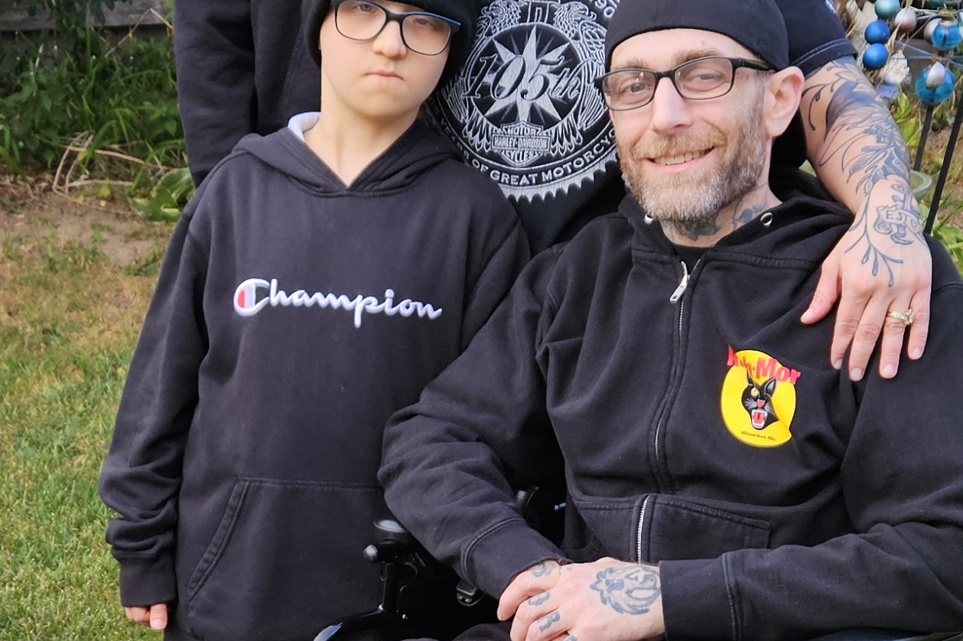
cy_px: 508
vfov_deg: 17.8
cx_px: 290
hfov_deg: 26.4
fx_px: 2033
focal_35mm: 76
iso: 50
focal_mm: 5.4
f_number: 1.8
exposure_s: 1/120
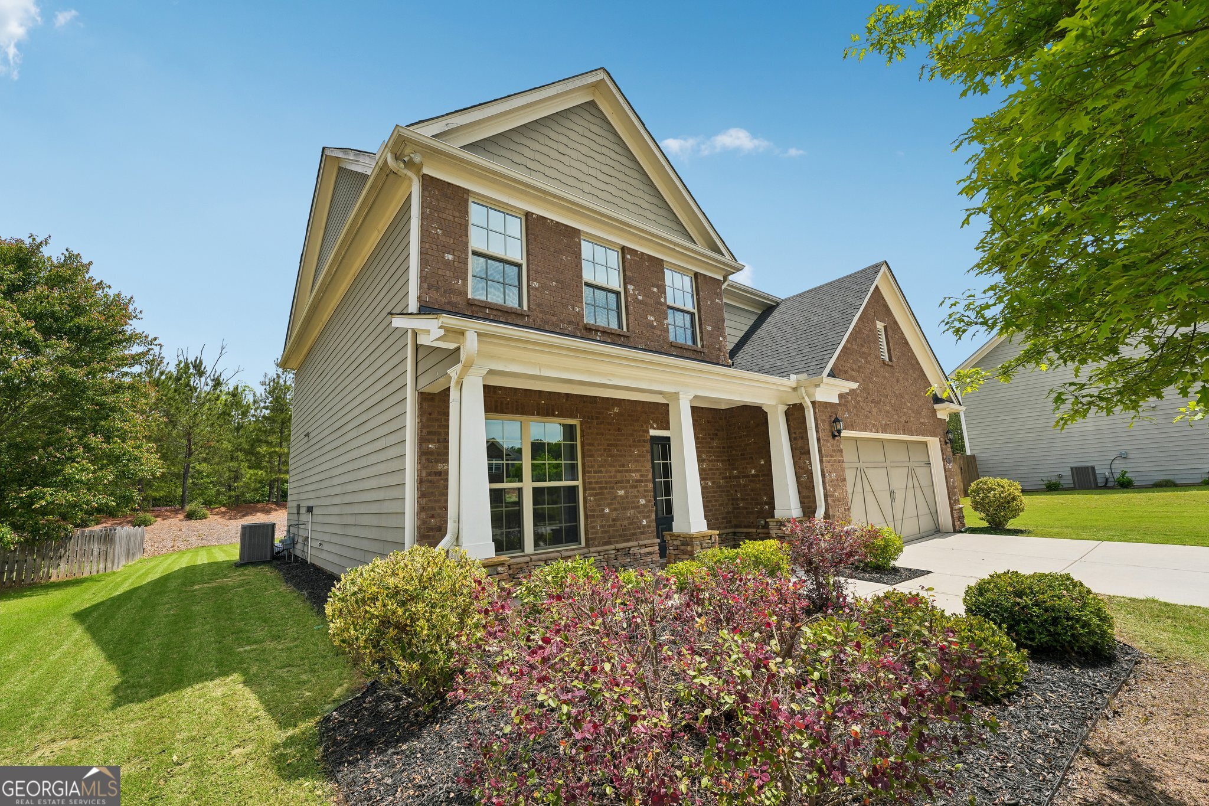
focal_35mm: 14
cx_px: 604
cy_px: 403
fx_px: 470
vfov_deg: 81.2
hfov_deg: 104.3
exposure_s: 1/400
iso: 100
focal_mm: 14
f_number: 8
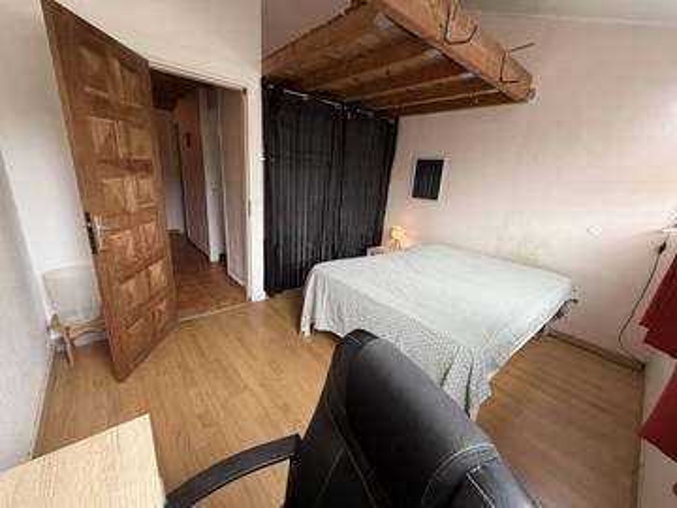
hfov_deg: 102.1
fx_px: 274
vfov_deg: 85.7
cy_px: 254
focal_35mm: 14
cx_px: 338
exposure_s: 1/121
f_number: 2.2
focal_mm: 2.22
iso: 125
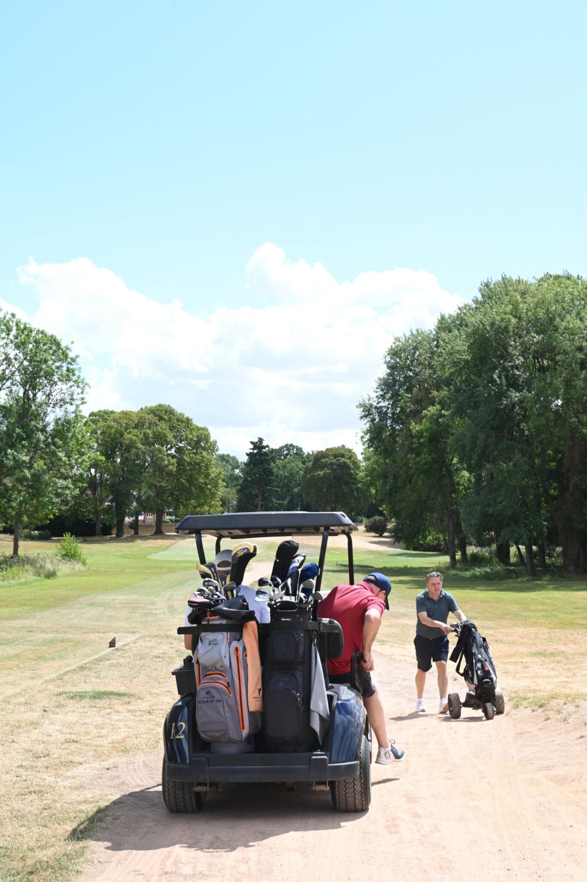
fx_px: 1175
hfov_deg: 28.0
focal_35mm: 48
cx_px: 294
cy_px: 441
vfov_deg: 41.1
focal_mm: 48
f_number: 14
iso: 200
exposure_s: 1/100
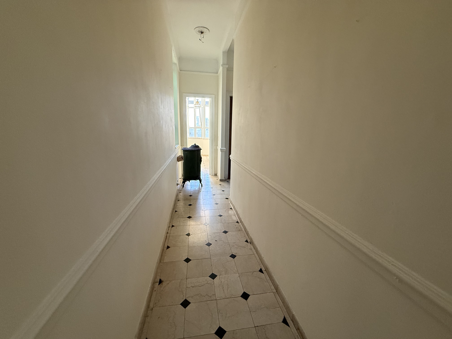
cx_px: 226
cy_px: 170
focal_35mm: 14
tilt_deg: -10.5
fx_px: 183
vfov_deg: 85.7
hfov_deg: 102.1
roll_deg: -1.4
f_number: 2.2
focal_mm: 2.2
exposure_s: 1/60
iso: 400
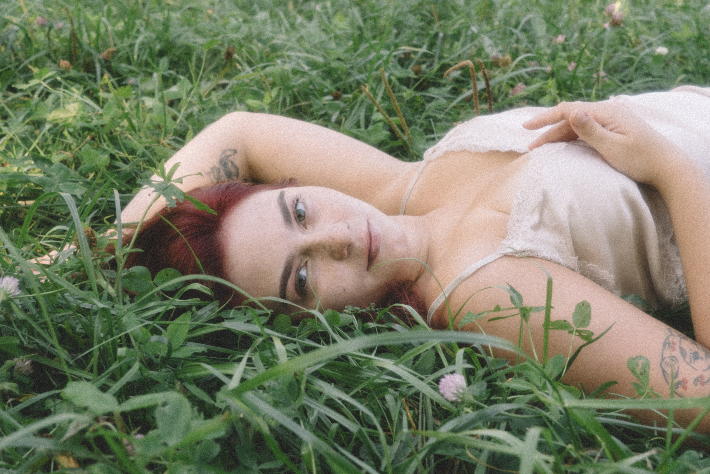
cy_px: 237
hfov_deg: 46.4
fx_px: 828
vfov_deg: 31.9
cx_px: 355
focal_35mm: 42
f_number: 5
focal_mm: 28
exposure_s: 1/250
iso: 250
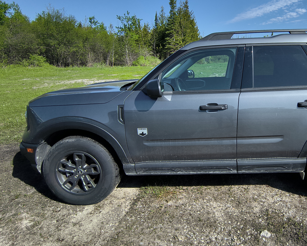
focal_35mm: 17
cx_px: 220
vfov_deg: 75.7
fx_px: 154
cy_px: 94
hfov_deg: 84.3
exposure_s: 1/2201
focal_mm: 2.13
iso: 102
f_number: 2.2
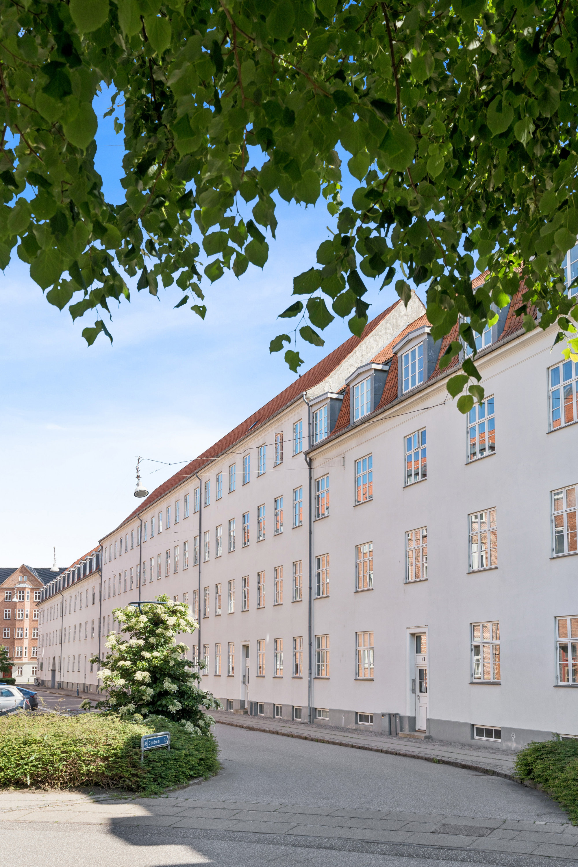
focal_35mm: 35
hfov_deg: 37.9
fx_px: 843
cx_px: 289
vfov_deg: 54.4
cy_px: 434
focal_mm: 35
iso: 400
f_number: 10
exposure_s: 1/320
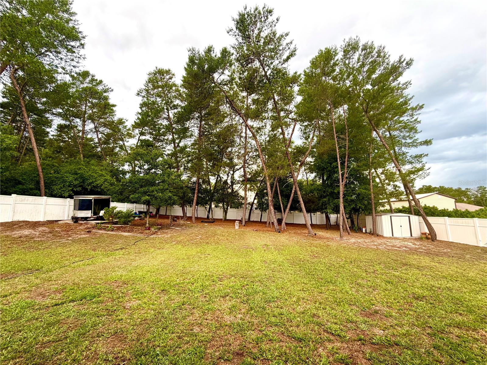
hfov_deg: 102.1
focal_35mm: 14
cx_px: 244
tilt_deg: +9.8
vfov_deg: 85.7
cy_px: 182
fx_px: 197
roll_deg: -0.5
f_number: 2.2
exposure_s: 1/121
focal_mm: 2.22
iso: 64
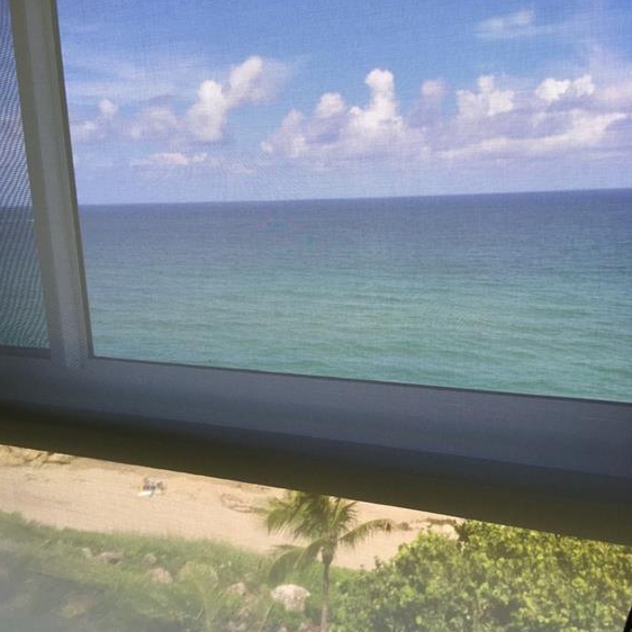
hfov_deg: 47.2
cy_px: 385
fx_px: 723
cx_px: 312
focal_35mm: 35
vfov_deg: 46.9
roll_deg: +1.8
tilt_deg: -15.7
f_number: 2.2
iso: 40
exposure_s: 1/120
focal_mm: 4.15
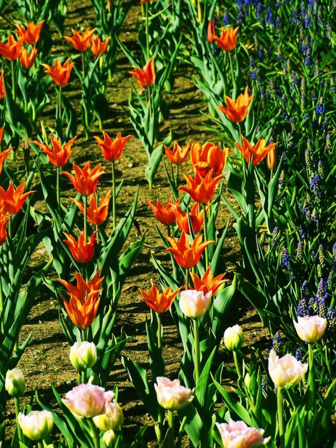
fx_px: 2187
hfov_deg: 8.8
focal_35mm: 169
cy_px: 224
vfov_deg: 11.7
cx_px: 168
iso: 80
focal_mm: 28
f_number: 3.2
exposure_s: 1/800
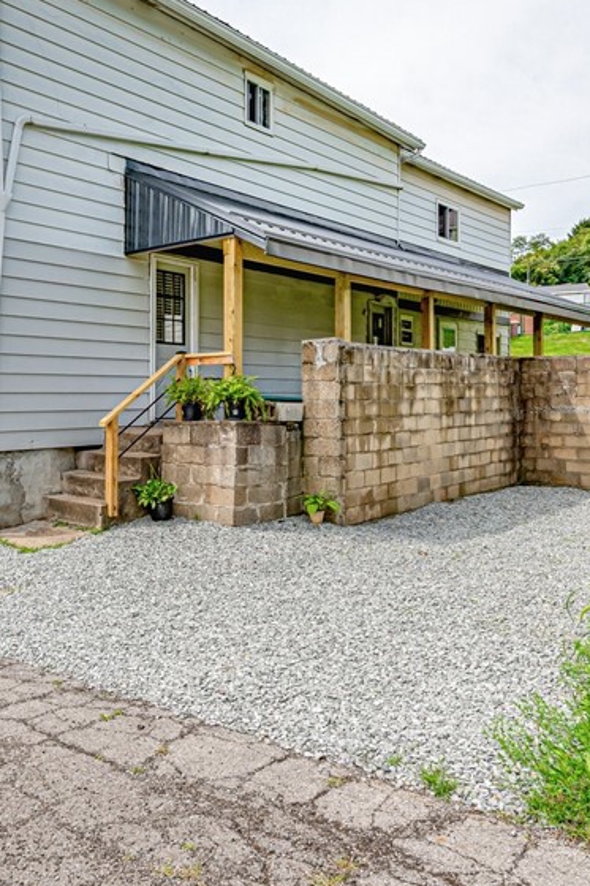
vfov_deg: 60.1
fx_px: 762
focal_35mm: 31
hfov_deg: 40.6
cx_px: 123
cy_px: 391
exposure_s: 1/800
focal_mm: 16
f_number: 11
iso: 50
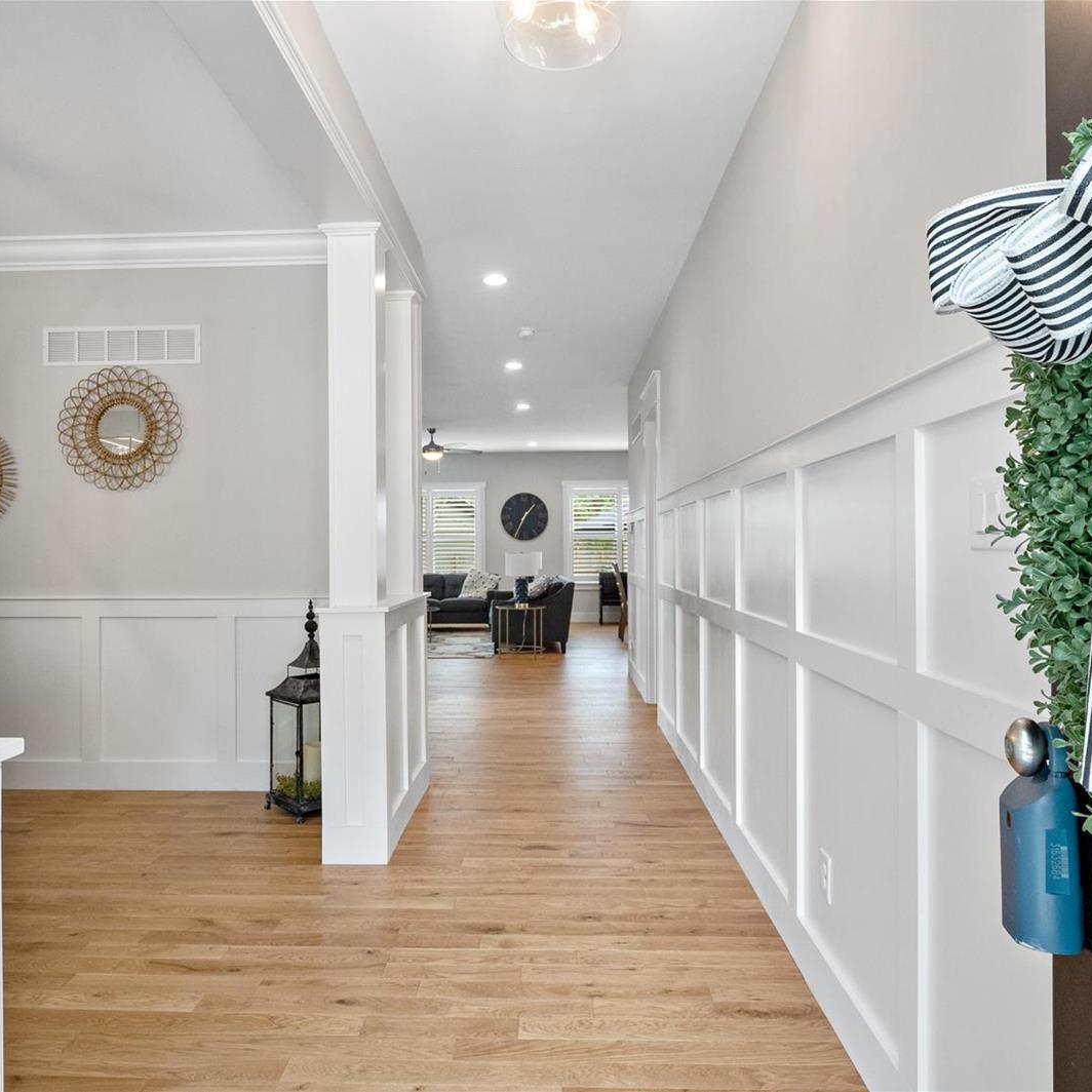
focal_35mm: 23
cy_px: 546
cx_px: 522
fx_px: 821
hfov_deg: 67.2
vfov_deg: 67.3
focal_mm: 9
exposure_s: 1/30
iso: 400
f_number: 8
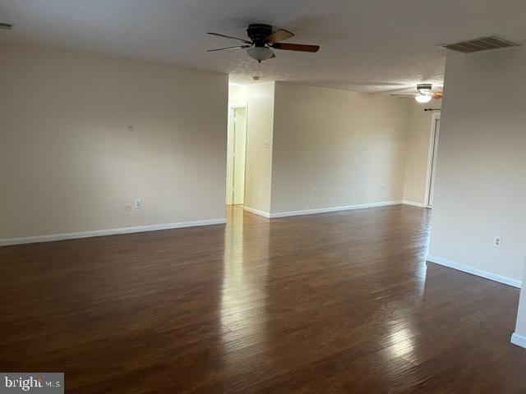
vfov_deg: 53.1
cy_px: 197
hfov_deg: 67.3
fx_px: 395
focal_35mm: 26
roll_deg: -1.4
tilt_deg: -8.4
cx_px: 263
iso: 400
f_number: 1.6
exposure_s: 1/60
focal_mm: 4.2
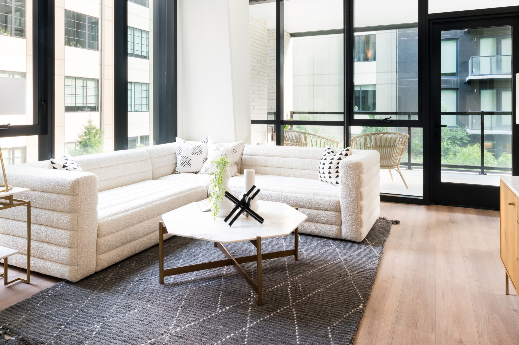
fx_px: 370
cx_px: 257
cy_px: 123
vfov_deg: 49.4
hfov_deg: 70.1
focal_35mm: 26
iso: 400
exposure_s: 1/13
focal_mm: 19.5
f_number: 18
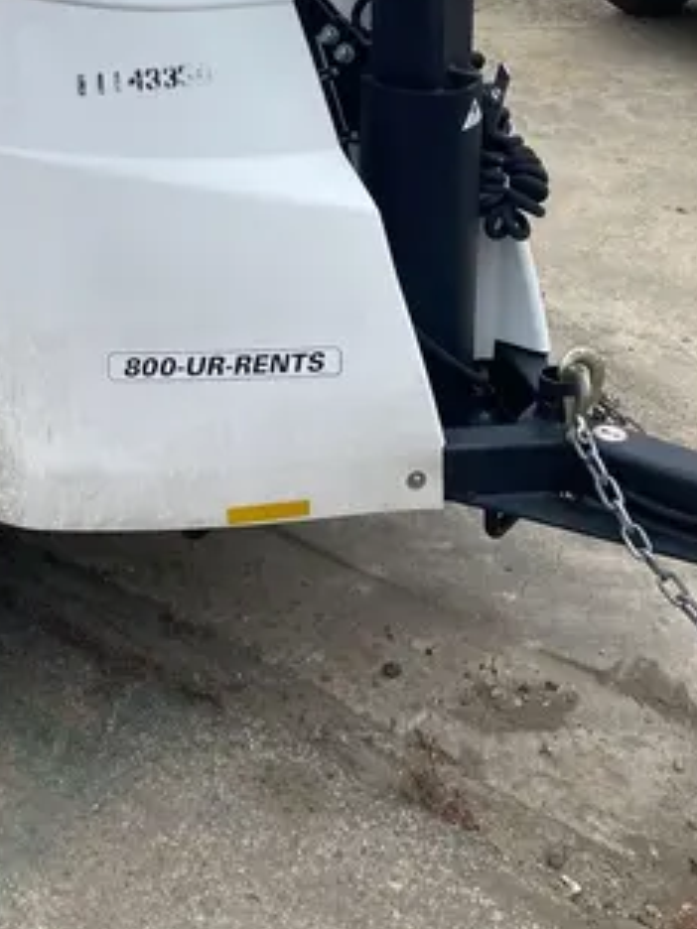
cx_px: 0
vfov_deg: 28.7
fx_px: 1638
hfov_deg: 23.1
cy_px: -97
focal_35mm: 61
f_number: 1.8
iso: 32
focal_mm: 4.25
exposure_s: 1/1300
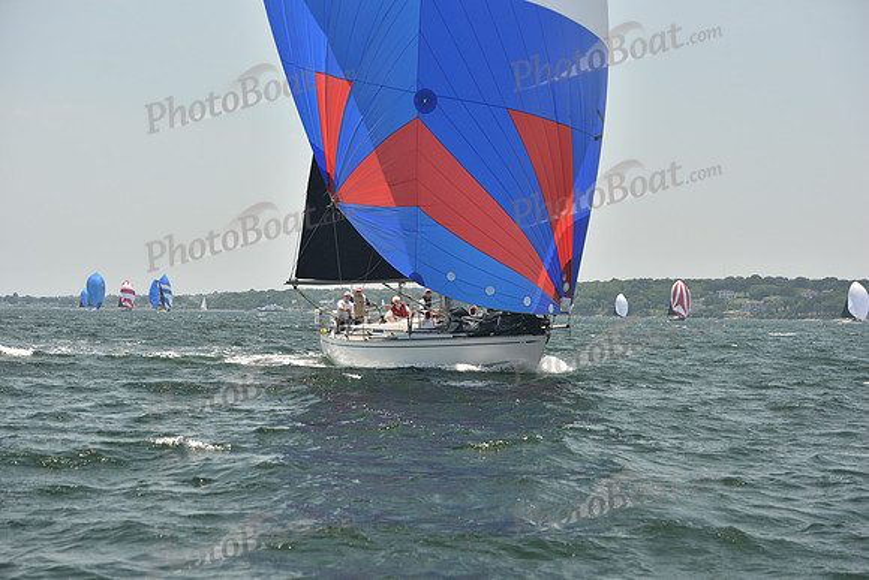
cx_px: 434
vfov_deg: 14.4
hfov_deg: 21.5
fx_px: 2294
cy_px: 290
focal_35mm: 95
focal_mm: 95
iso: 250
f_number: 5.6
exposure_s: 1/640
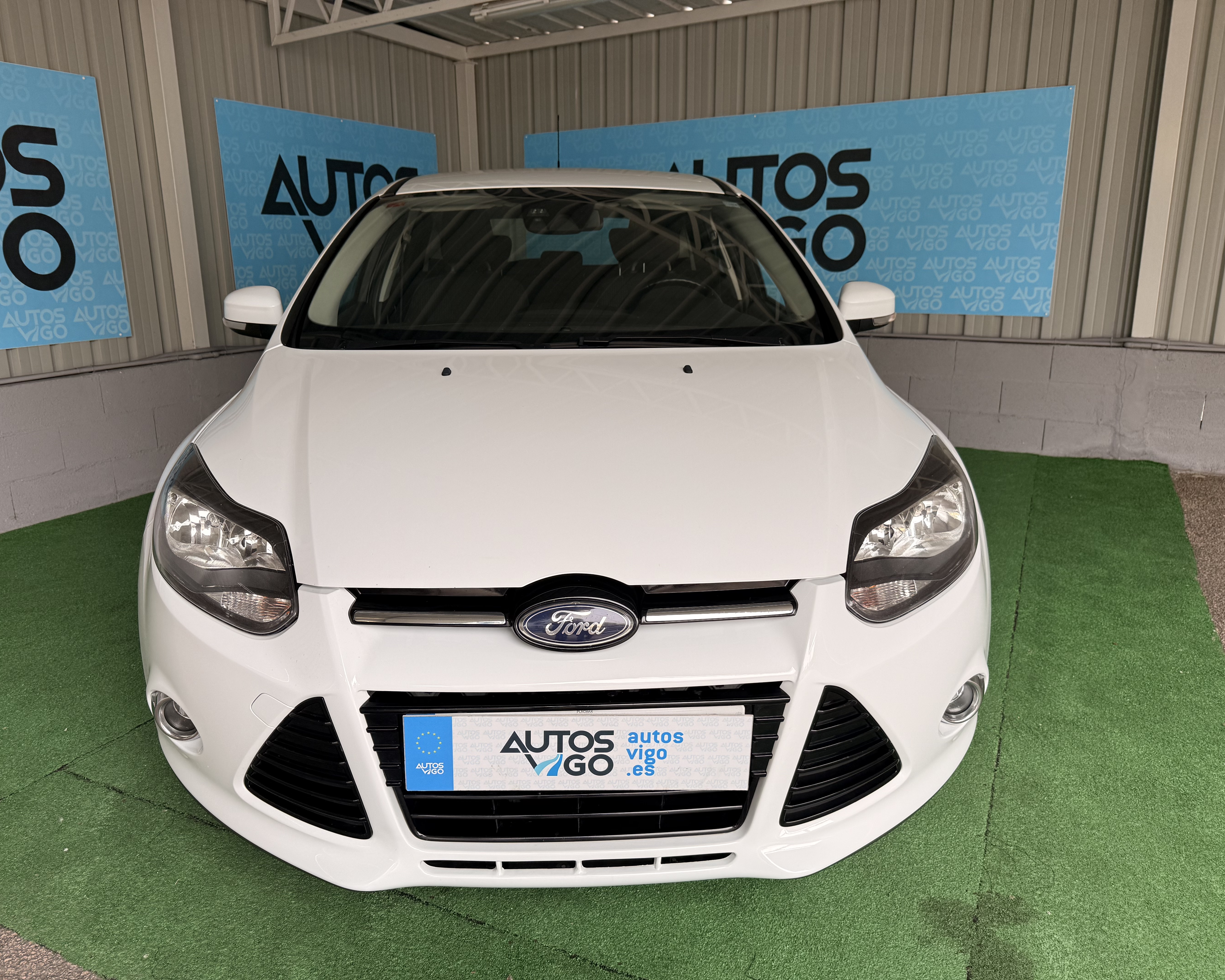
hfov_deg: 68.1
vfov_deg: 56.8
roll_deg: +1.4
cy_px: 490
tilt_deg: -14.2
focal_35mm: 25
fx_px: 906
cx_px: 591
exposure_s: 1/563
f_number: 1.78
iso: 80
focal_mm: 6.76
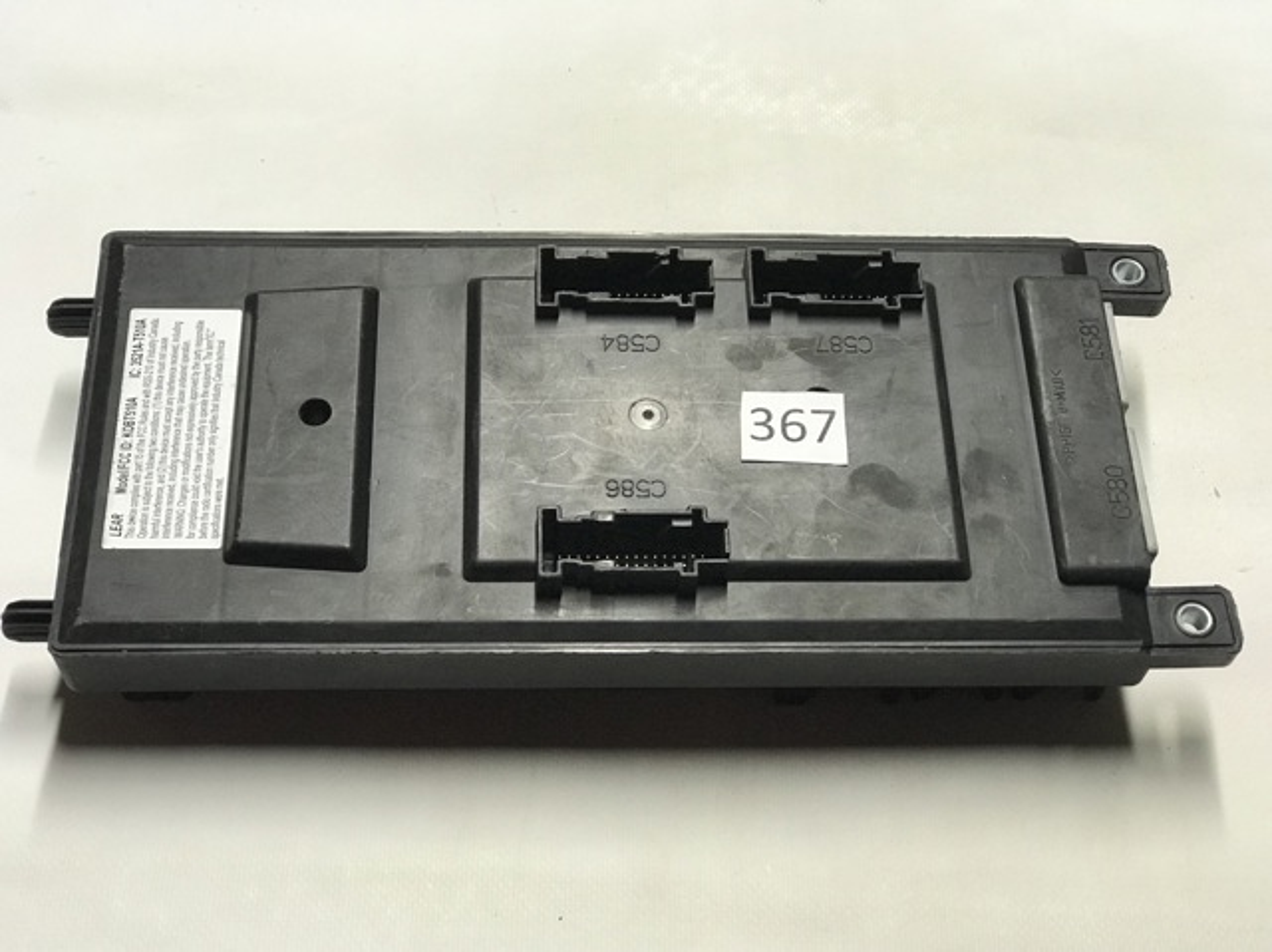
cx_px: 636
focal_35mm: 57
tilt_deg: -56.0
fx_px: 2093
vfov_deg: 25.6
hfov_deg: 33.8
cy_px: 476
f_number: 2.8
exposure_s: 1/50
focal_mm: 6.6
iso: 125
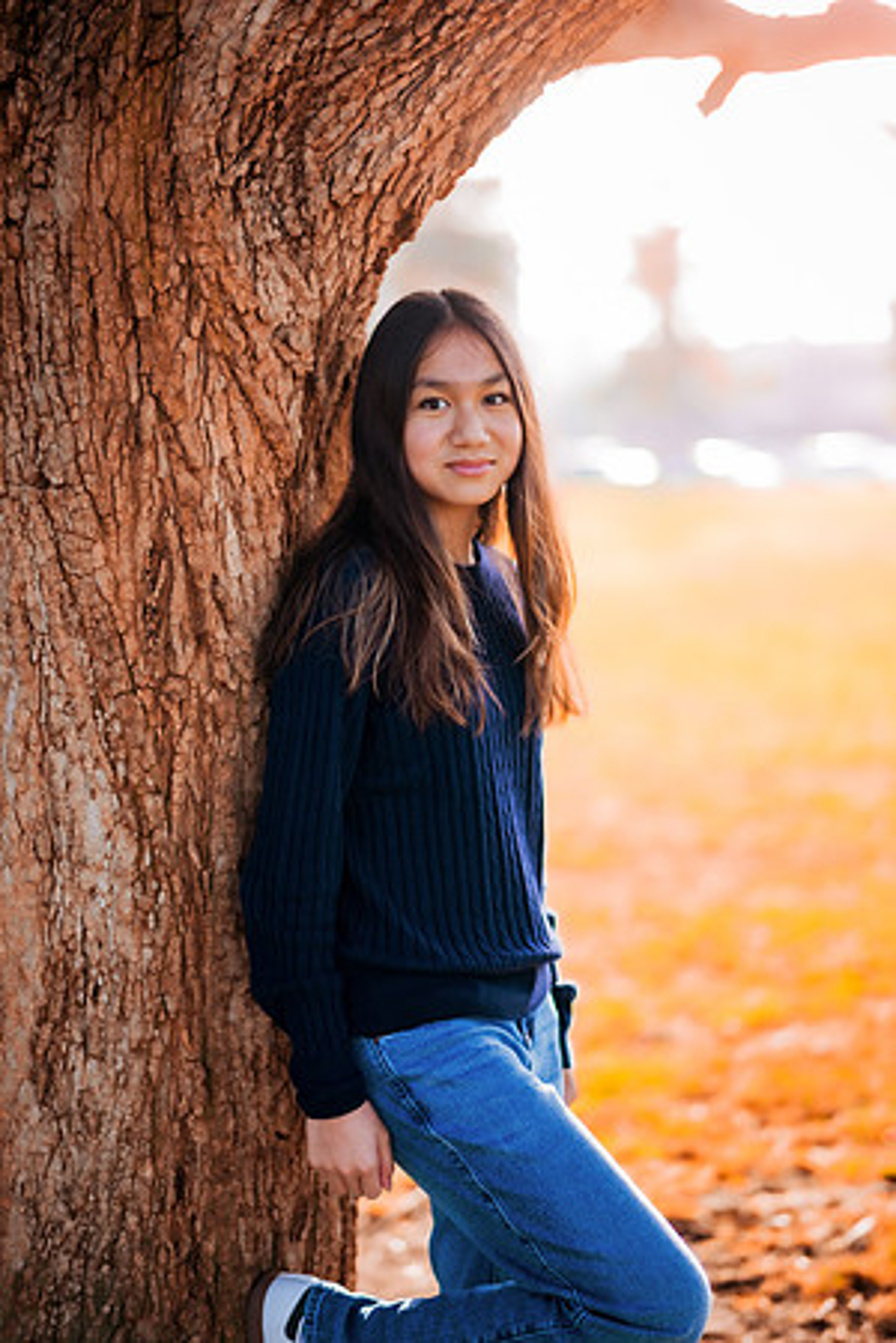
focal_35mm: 58
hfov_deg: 23.4
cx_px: 448
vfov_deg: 34.5
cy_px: 672
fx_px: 2165
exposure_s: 1/500
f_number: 1.4
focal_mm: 58
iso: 100
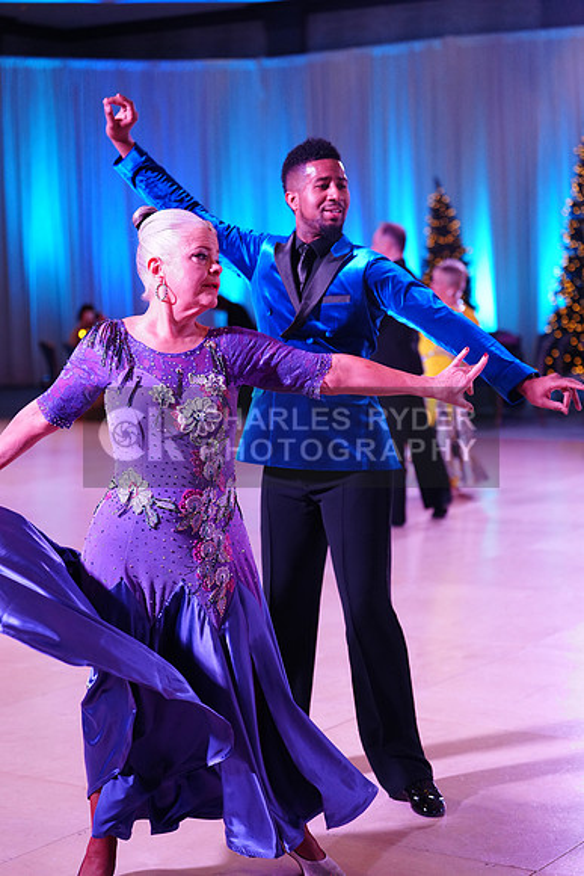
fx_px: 1702
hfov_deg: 19.5
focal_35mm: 70
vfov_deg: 28.8
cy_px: 438
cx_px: 292
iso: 2500
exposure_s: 1/500
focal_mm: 70
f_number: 2.8
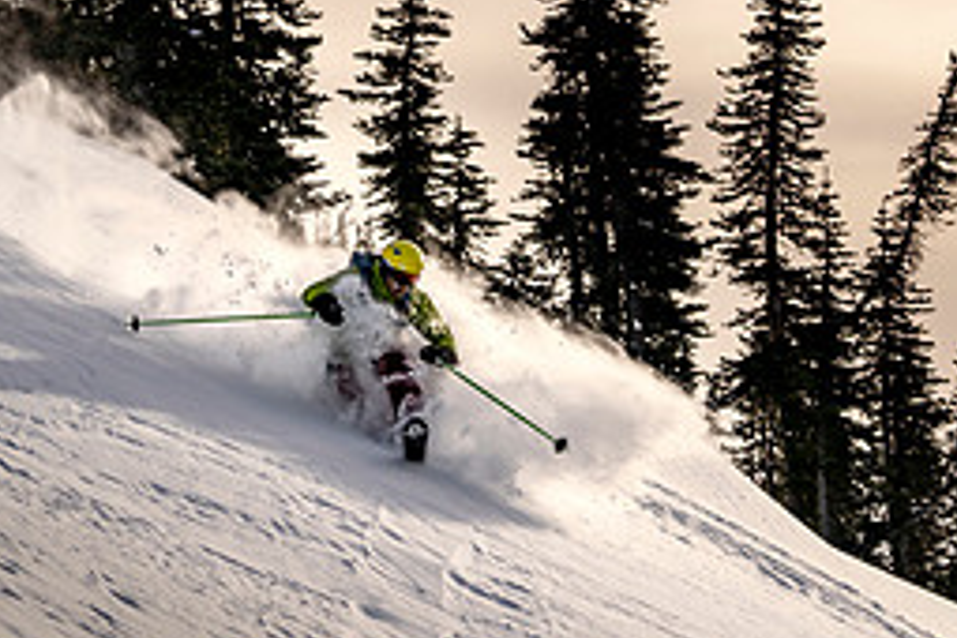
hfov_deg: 11.4
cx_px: 612
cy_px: 128
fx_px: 4785
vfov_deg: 7.6
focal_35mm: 180
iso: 100
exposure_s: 1/1600
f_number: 4
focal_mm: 70
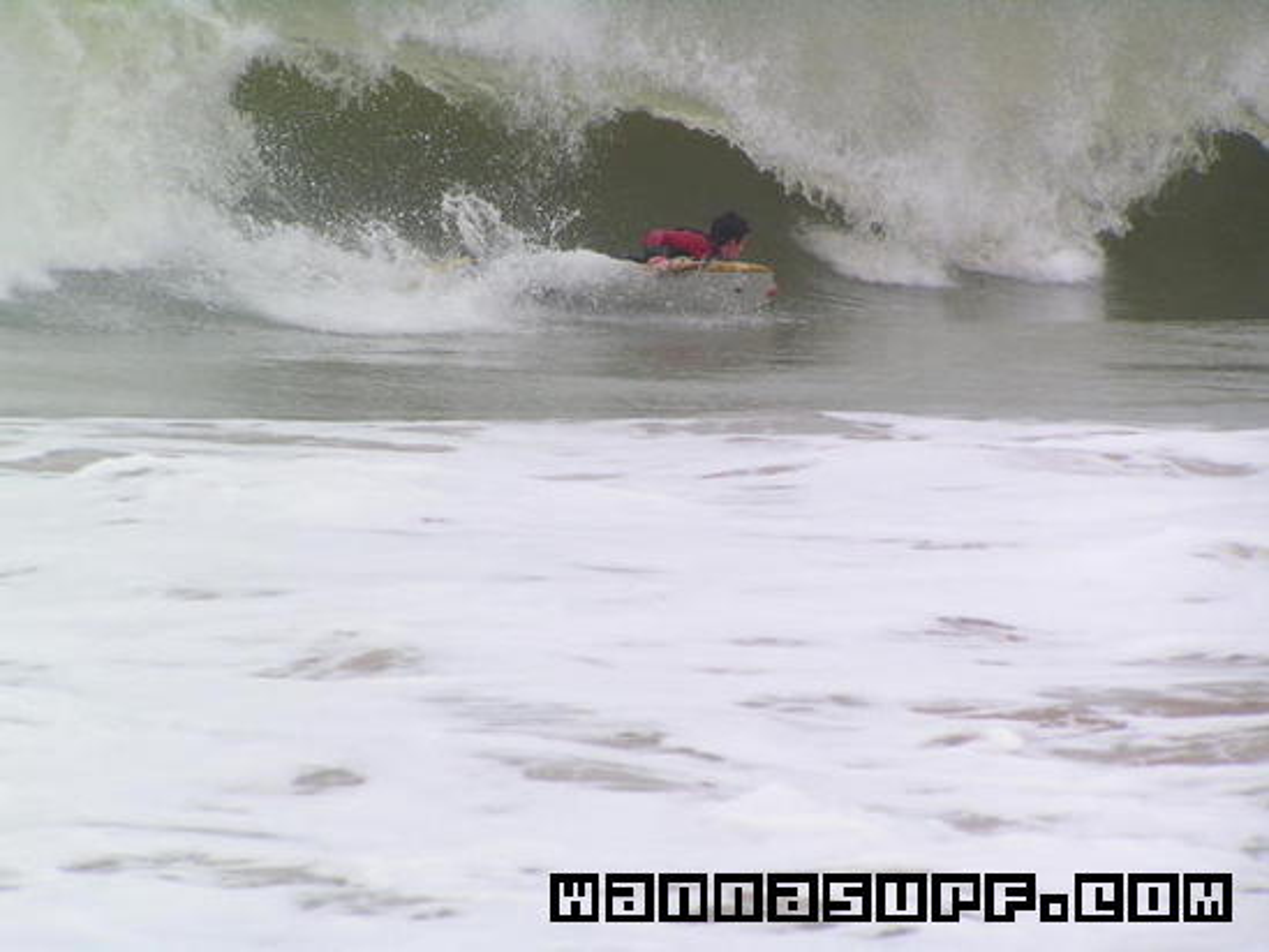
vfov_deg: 5.0
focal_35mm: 297
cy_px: 476
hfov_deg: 6.7
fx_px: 10890
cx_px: 634
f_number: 4.5
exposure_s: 1/400
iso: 50
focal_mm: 49.4
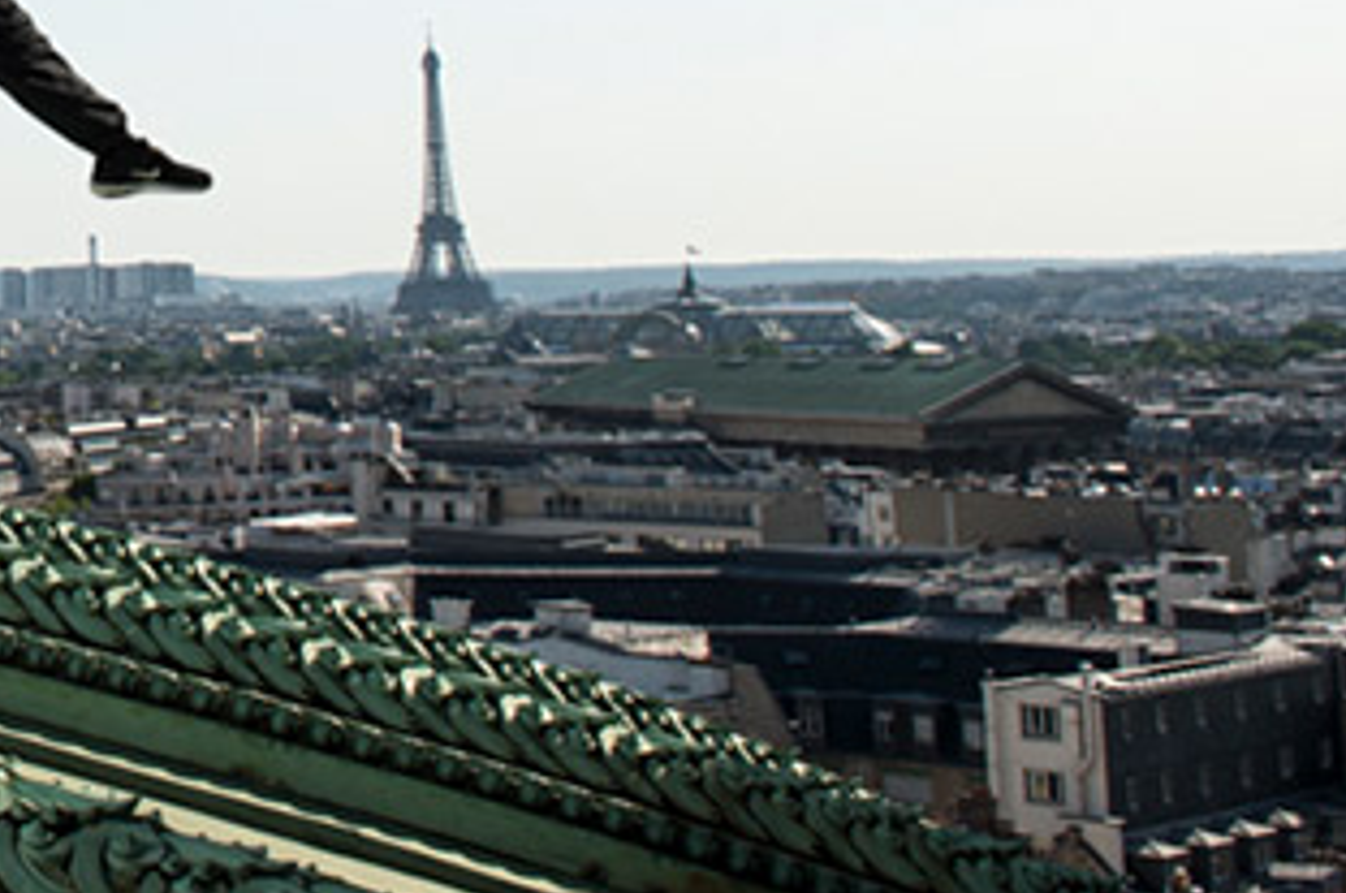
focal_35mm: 77
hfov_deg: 22.6
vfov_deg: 16.9
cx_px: -548
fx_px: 2874
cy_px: -179
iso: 200
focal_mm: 24
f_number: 16
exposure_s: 1/250
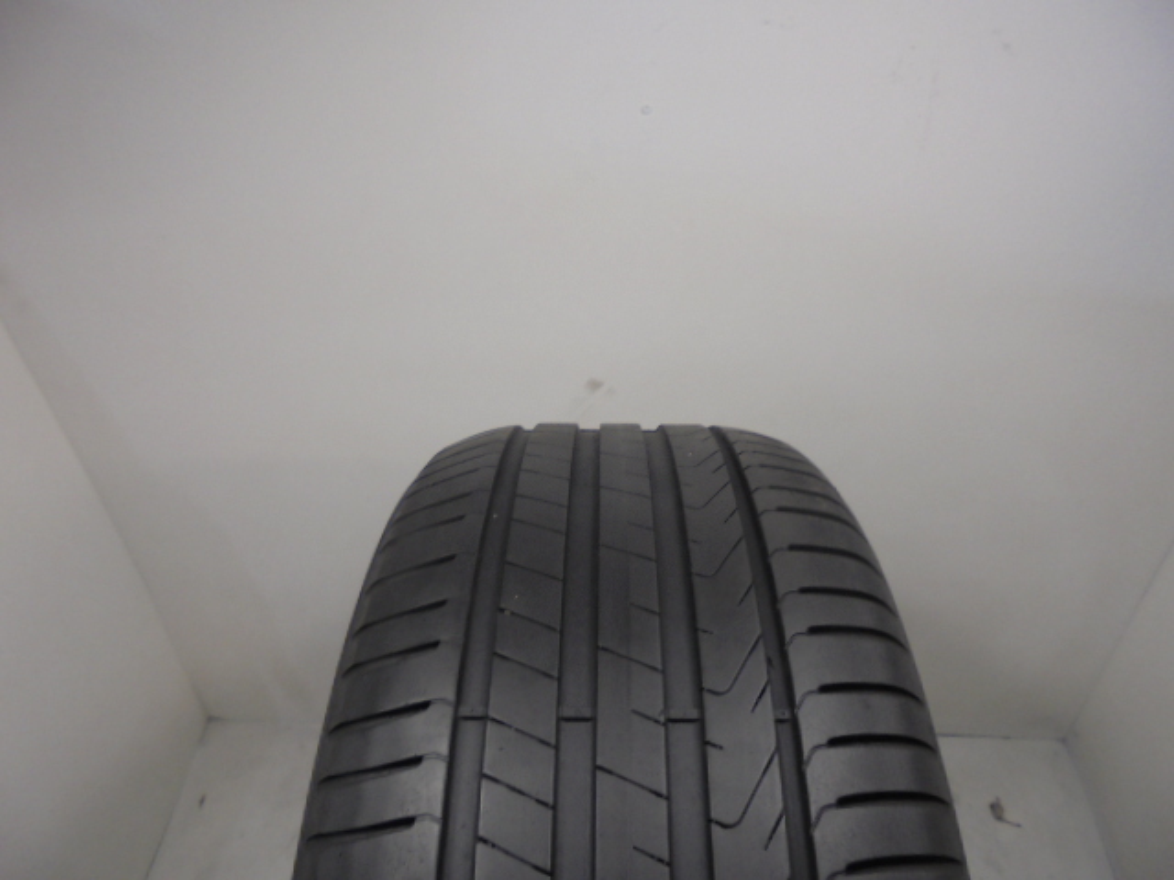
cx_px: 587
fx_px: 882
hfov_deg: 67.3
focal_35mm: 26
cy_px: 440
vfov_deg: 53.1
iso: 100
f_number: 3.5
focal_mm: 4.6
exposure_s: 1/30
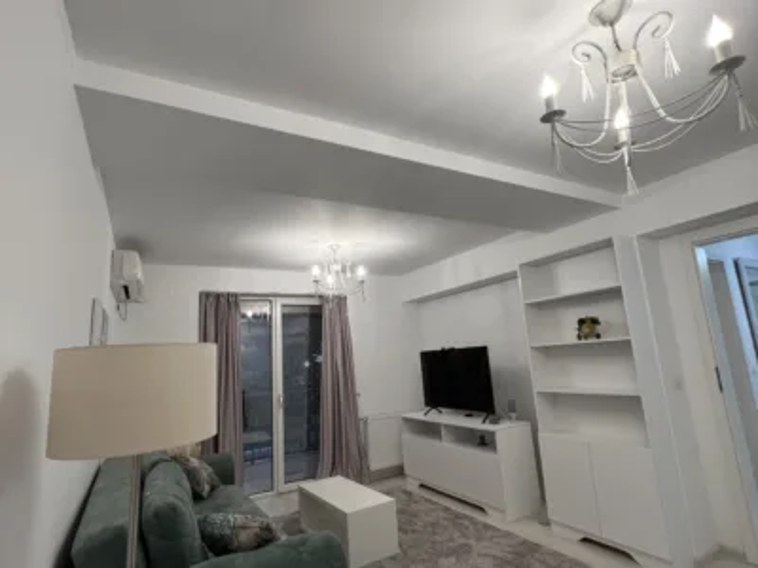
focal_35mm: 13
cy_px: 284
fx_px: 285
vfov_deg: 89.9
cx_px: 379
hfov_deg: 106.2
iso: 200
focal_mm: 1.57
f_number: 1.8
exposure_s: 1/100
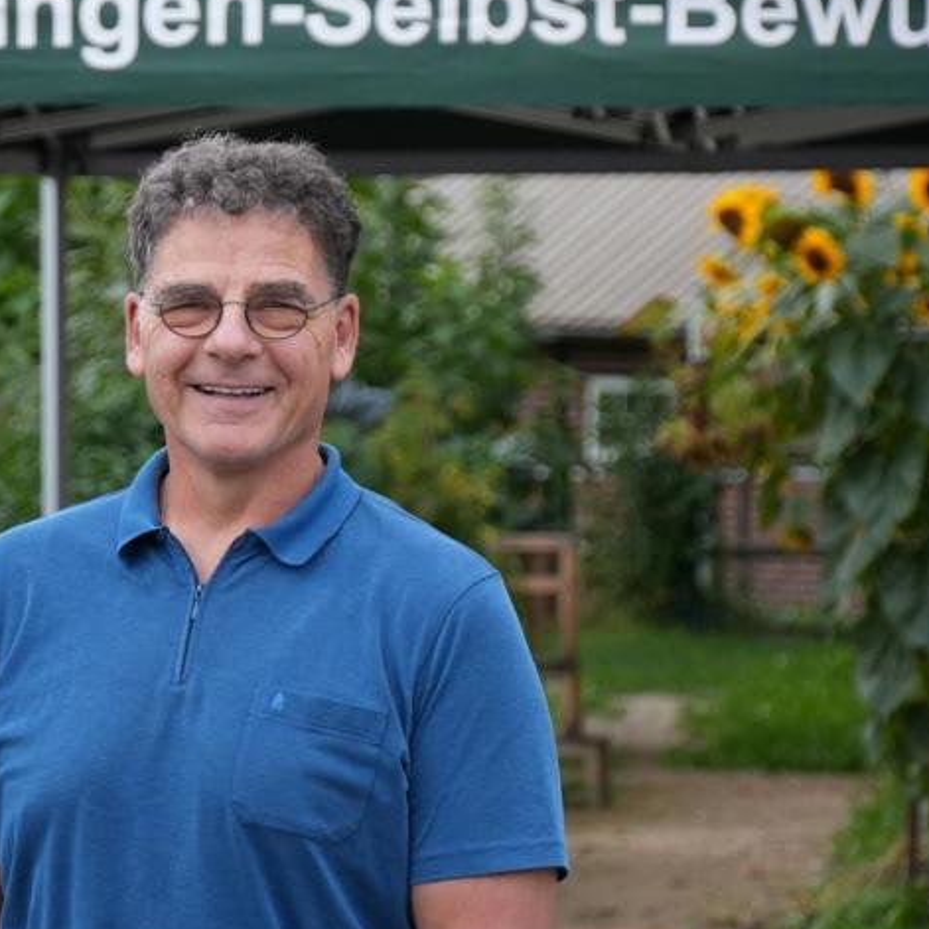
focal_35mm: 302
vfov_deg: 5.8
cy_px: 412
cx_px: 249
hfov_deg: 5.8
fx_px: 9172
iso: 640
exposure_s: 1/160
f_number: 5.6
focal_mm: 93
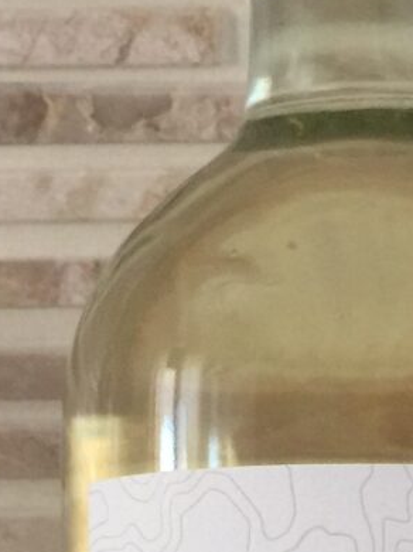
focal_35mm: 119
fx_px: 1895
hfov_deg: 12.4
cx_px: 358
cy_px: 800
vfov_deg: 15.4
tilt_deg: -0.3
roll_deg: +0.6
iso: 50
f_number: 2.2
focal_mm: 4.15
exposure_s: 1/33
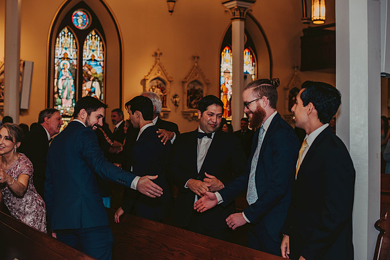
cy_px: 130
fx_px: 542
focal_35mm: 50
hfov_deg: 39.6
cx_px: 195
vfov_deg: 27.0
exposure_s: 1/125
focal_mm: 50
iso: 800
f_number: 2.8
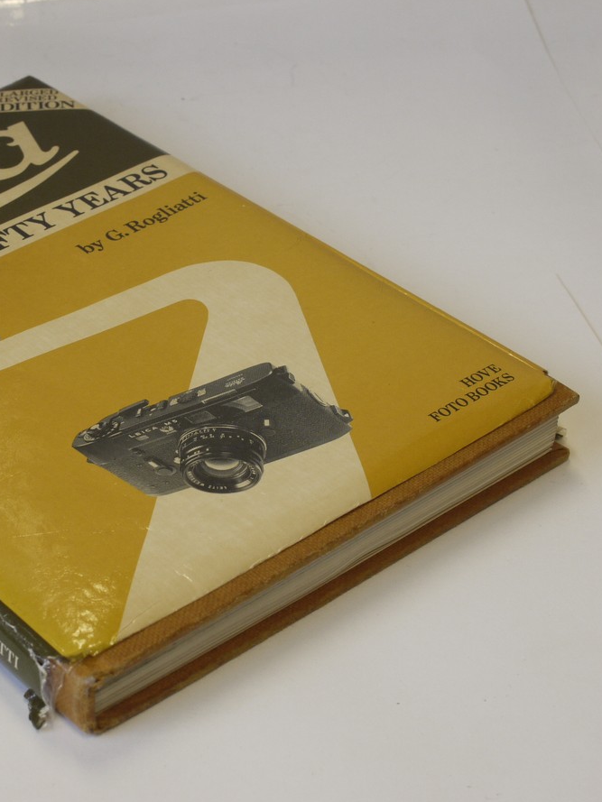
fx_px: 1878
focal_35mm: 81
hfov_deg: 18.0
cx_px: 87
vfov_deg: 24.1
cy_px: 401
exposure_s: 1/40
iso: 320
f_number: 9
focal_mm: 30
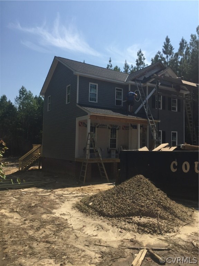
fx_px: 222
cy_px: 133
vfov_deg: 61.7
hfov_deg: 48.2
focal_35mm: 29
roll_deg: -1.0
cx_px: 100
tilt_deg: +5.5
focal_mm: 4.15
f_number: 2.2
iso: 32
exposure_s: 1/2326
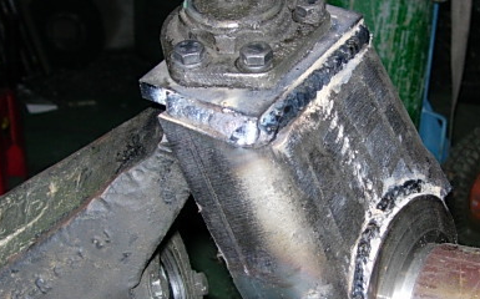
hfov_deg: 30.2
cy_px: 179
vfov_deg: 19.4
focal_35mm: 67
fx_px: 876
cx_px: 348
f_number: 2.8
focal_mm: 7.8
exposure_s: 1/64
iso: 79
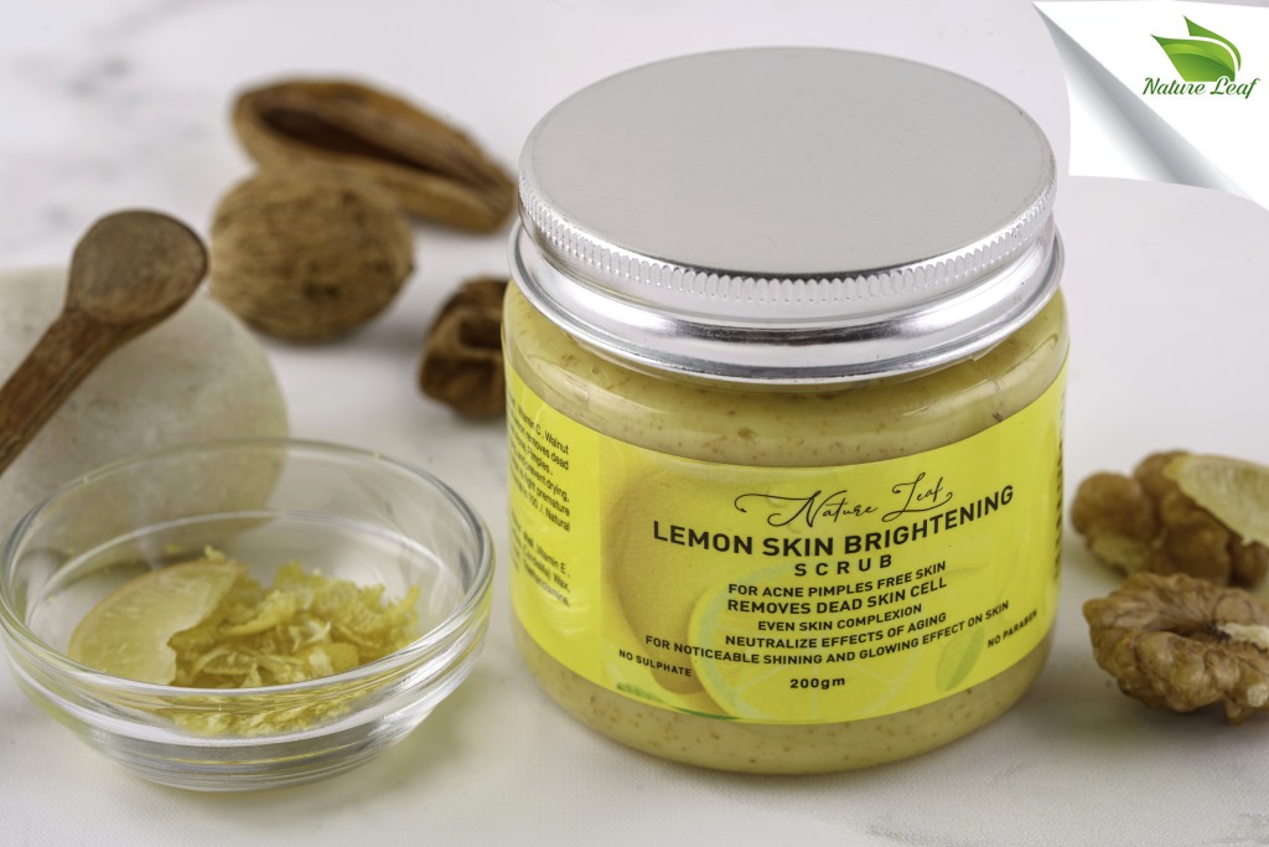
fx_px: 3173
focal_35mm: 90
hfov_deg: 22.6
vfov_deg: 15.2
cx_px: 634
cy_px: 424
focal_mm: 90
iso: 160
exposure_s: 1/125
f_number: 13
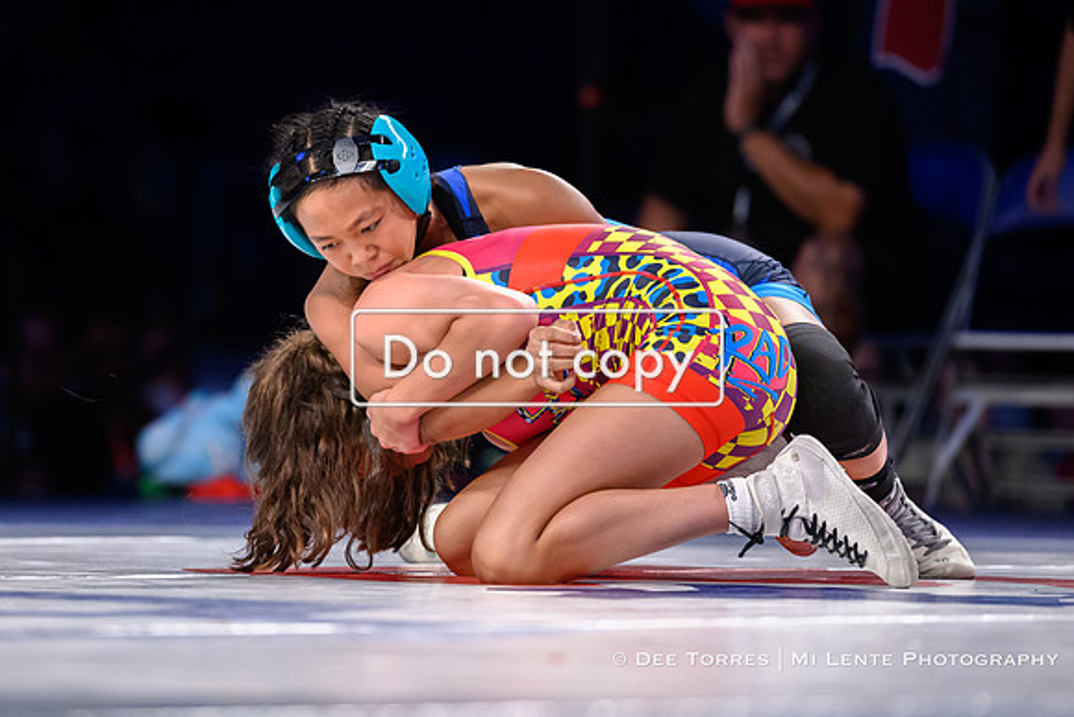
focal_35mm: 290
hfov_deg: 7.1
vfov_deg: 4.7
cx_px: 382
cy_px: 339
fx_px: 8663
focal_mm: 190
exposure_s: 1/800
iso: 3200
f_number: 2.8
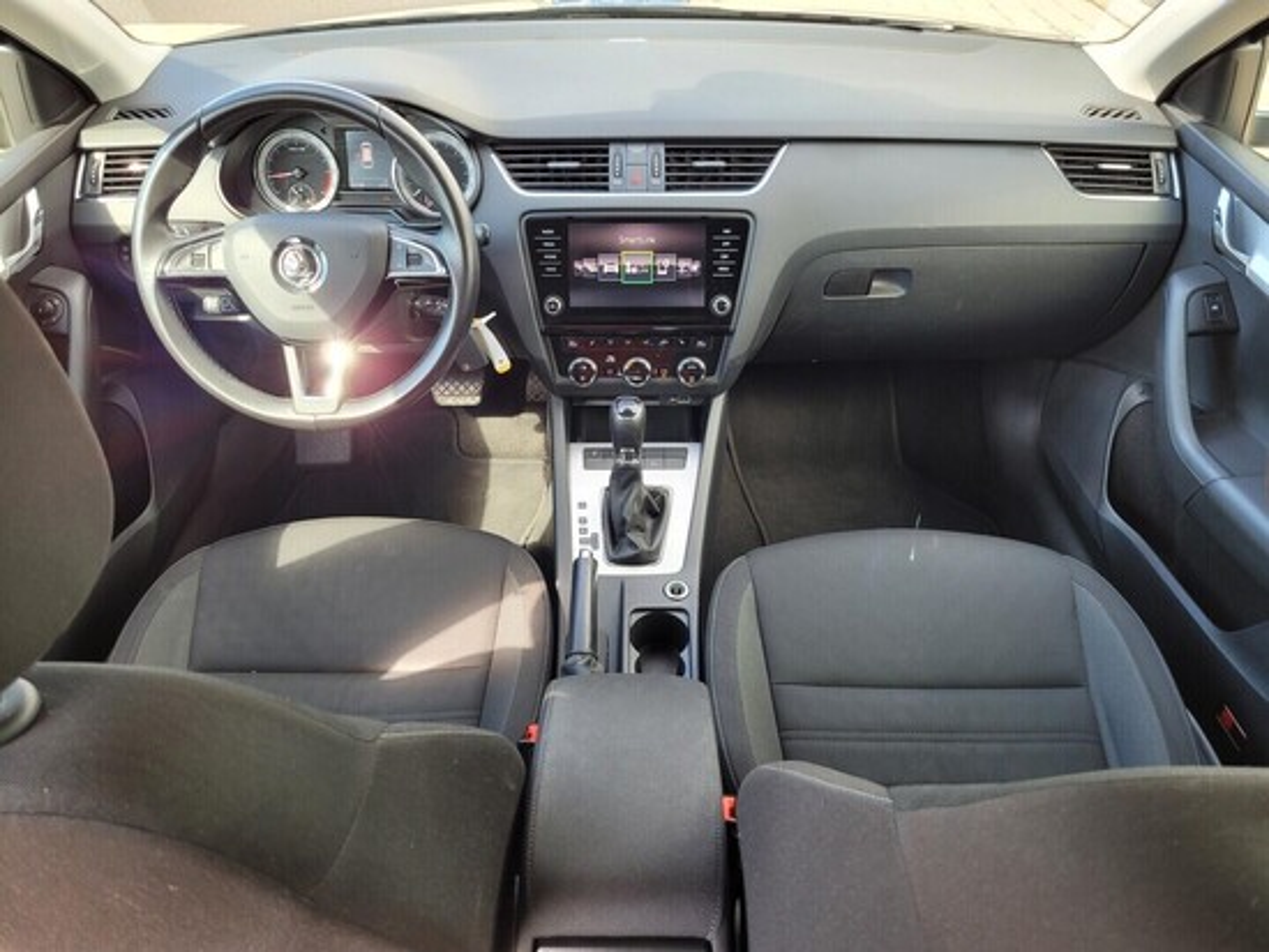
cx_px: 634
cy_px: 476
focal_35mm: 26
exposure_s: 1/100
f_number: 1.8
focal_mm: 5.4
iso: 64
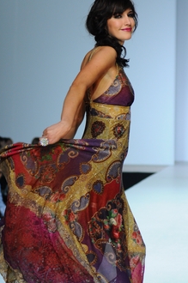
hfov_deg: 7.2
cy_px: 194
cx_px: 91
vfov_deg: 10.9
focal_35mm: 189
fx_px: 1485
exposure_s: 1/500
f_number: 4
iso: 400
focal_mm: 80
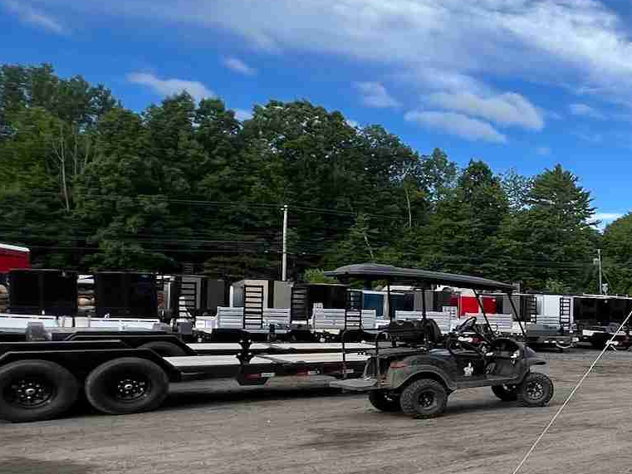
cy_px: 334
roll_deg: +1.3
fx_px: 639
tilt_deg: -1.0
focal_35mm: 35
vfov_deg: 40.0
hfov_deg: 34.6
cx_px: 842
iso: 32
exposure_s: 1/815
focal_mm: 1.57
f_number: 1.8
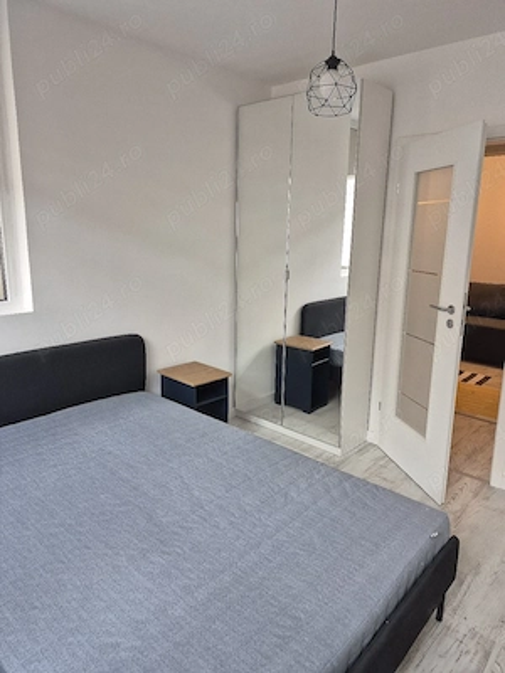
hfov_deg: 58.9
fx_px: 447
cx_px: 252
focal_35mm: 23
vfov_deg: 73.9
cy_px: 336
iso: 160
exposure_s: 1/100
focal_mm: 5.4
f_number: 1.8
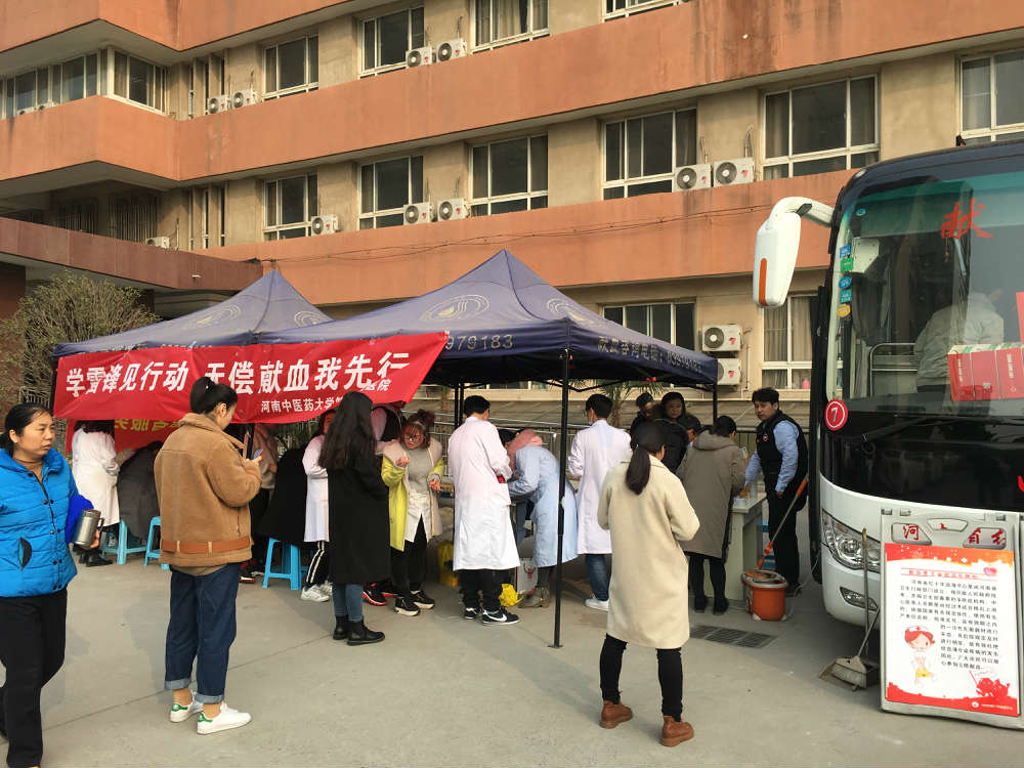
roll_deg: -0.6
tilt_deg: +2.6
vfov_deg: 48.2
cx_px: 512
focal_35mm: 29
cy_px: 384
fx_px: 858
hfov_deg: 61.7
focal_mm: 4.15
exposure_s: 1/549
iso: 25
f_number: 2.2
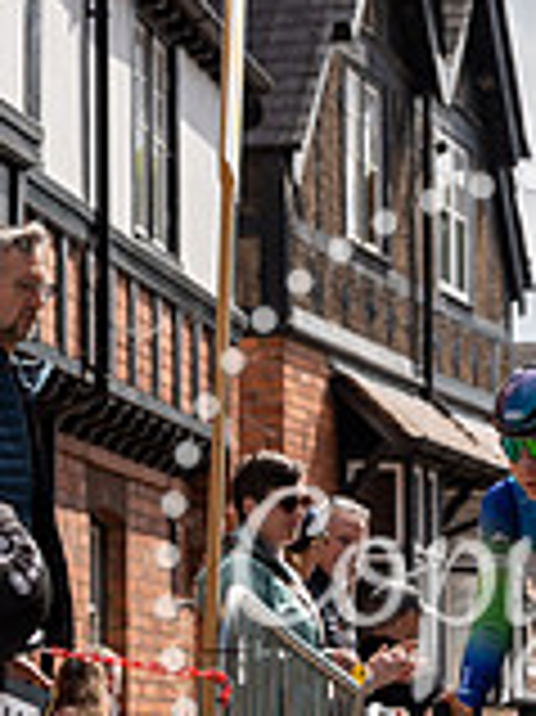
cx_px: 662
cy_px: 203
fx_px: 3949
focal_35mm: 191
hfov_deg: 7.7
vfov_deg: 10.3
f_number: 5
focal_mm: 70
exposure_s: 1/1000
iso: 125
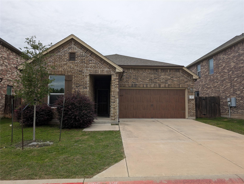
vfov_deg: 56.9
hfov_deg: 71.5
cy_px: 92
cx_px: 122
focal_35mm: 24
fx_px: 169
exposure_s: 1/321
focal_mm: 6.9
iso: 21
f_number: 1.68
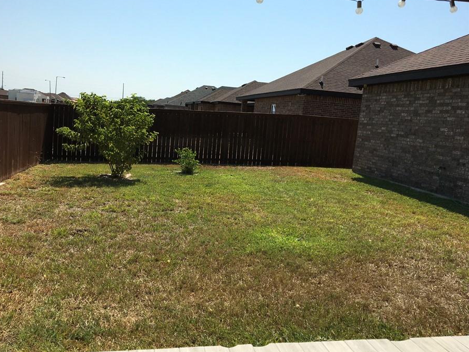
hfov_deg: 55.2
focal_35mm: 33
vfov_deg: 42.9
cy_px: 176
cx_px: 203
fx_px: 447
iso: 25
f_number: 2.2
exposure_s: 1/3663
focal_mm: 4.15
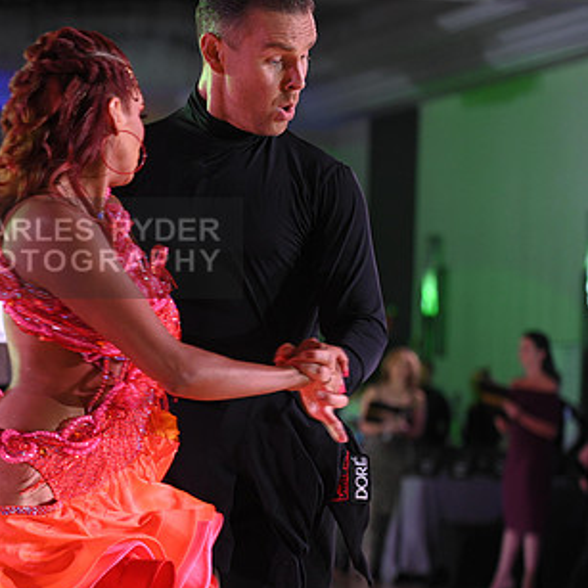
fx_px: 3152
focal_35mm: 164
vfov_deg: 10.7
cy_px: 248
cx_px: 34
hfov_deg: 10.6
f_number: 5
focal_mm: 102
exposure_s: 1/200
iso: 1600
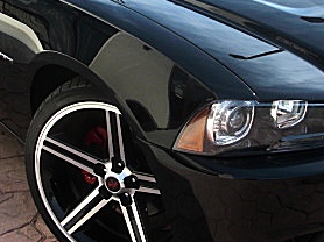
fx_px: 776
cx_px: 193
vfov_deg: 17.6
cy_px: 47
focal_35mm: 83
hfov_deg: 23.5
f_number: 2.8
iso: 50
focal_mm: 6.3
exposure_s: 1/320
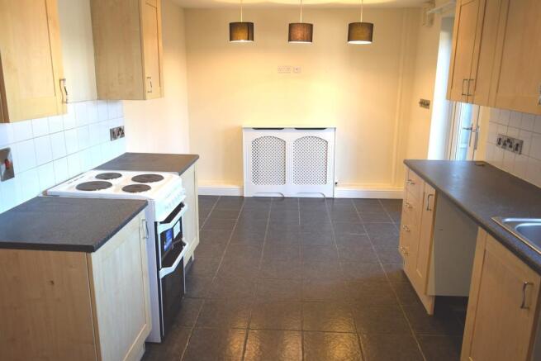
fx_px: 406
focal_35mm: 27
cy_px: 180
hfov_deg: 67.4
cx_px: 270
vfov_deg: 48.0
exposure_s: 1/60
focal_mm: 18
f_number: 4
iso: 400
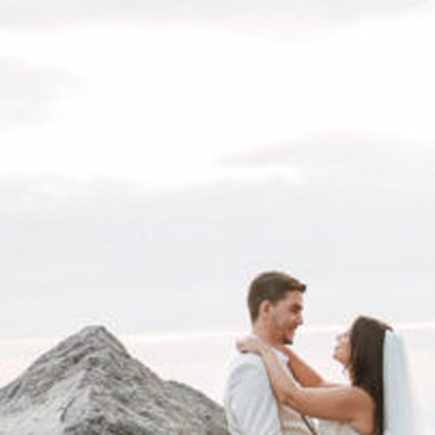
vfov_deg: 12.2
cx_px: 327
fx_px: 2019
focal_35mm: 142
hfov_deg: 12.3
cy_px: 346
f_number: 2.8
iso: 160
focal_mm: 44
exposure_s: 1/320
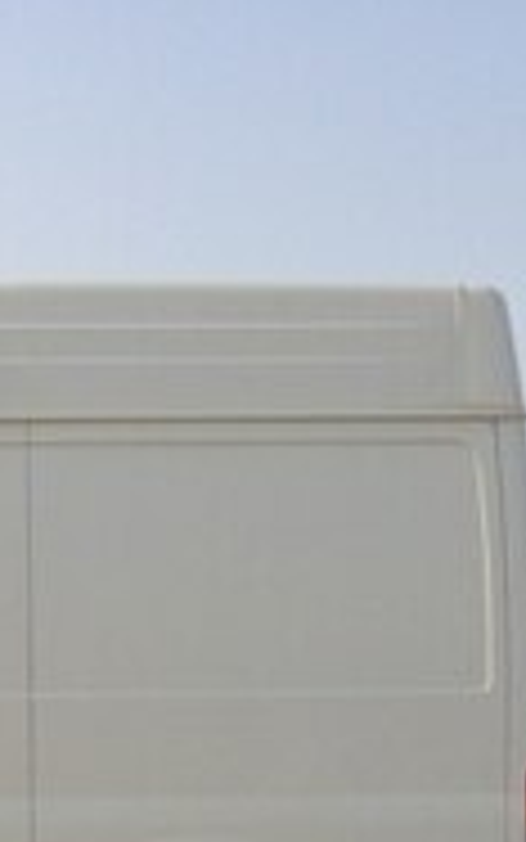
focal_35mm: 93
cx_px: -76
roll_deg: -0.2
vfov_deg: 20.4
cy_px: 1099
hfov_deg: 13.7
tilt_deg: -7.4
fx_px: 2131
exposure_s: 1/1323
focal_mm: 4.12
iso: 50
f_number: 2.4
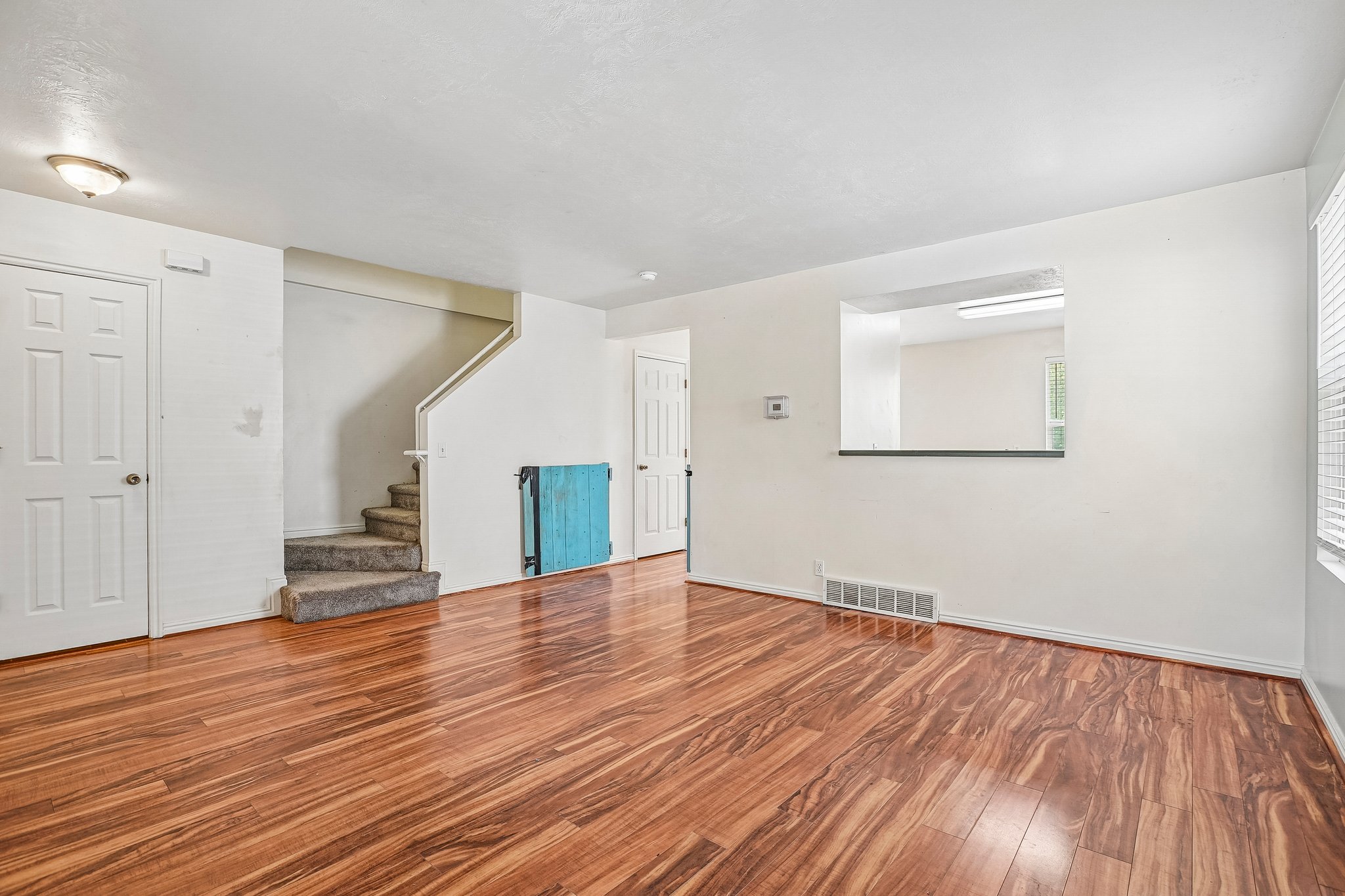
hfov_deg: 96.7
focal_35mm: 16
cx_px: 672
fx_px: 598
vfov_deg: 73.7
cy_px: 448
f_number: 8
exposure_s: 1/15
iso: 400
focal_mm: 16
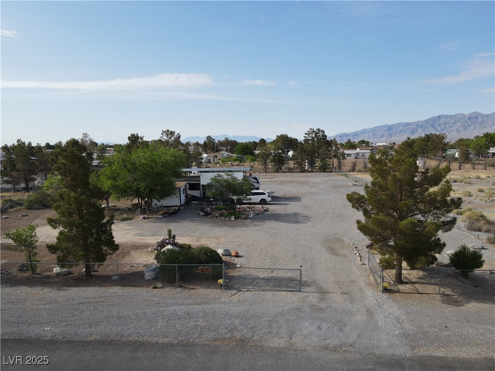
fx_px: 343
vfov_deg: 56.8
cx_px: 248
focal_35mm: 24
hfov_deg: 71.6
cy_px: 186
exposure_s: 1/640
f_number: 2.8
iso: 100
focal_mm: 4.5
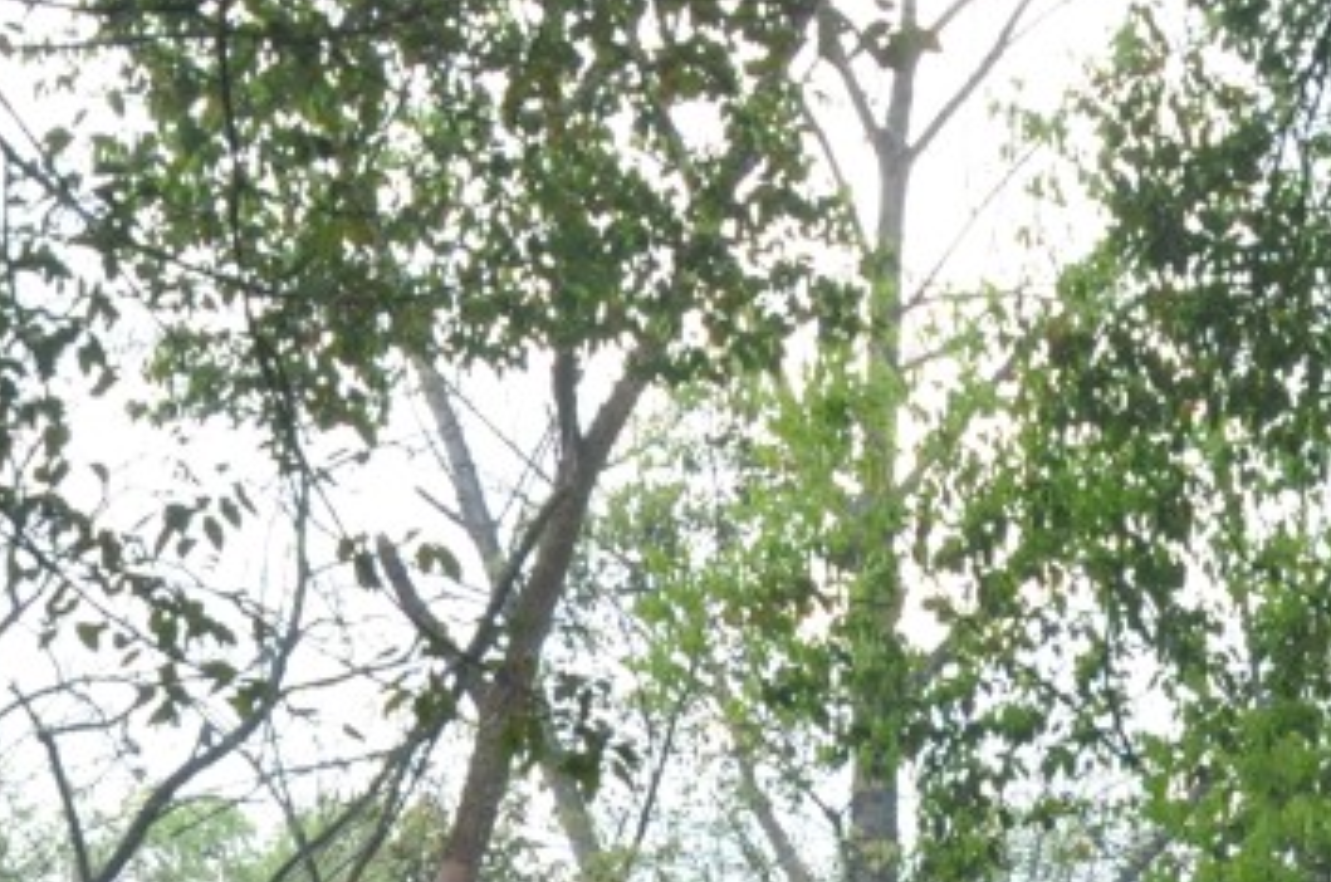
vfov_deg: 11.7
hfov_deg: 19.1
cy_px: 1638
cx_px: 848
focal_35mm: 107
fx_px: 3949
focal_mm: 18
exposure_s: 1/400
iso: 1250
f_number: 10
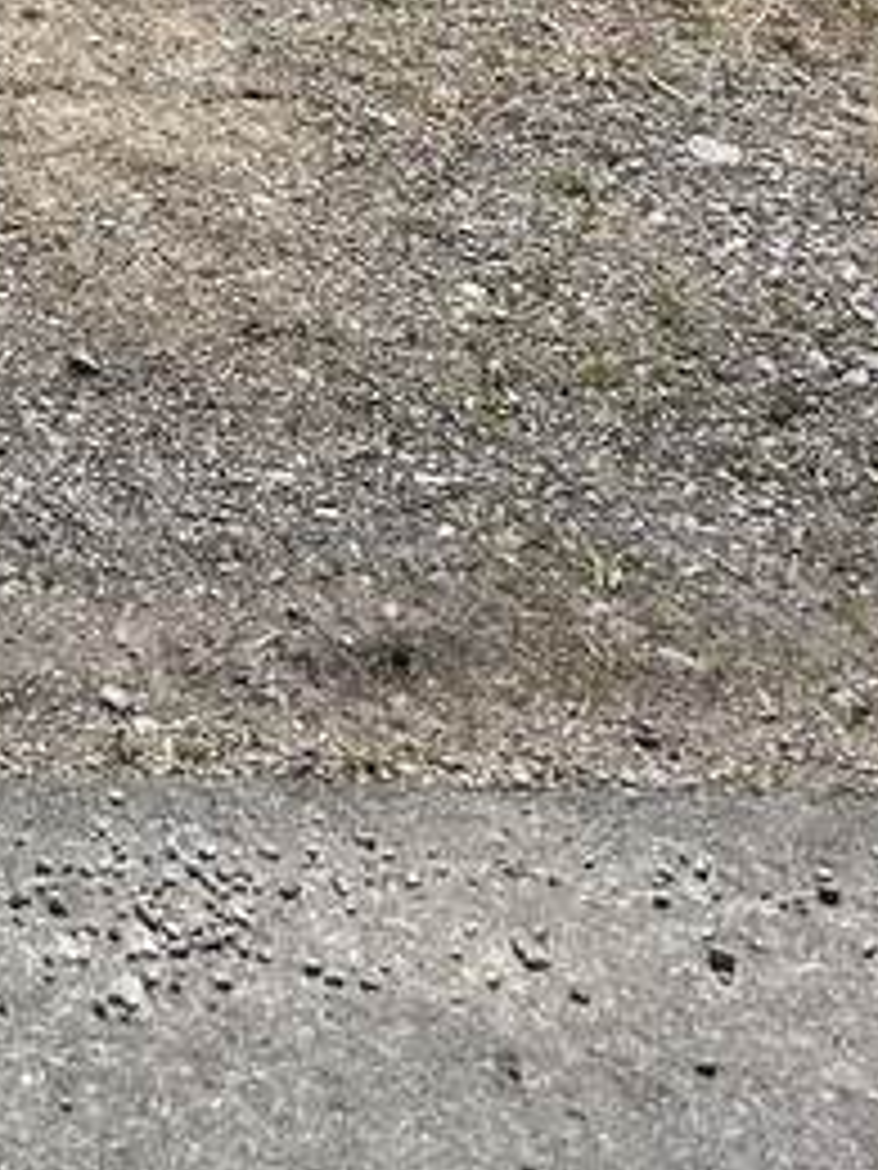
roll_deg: -2.8
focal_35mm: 96
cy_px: -554
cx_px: -680
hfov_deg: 13.8
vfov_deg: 18.3
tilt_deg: -16.3
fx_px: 3247
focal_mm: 5.7
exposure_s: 1/5319
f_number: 1.5
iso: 50
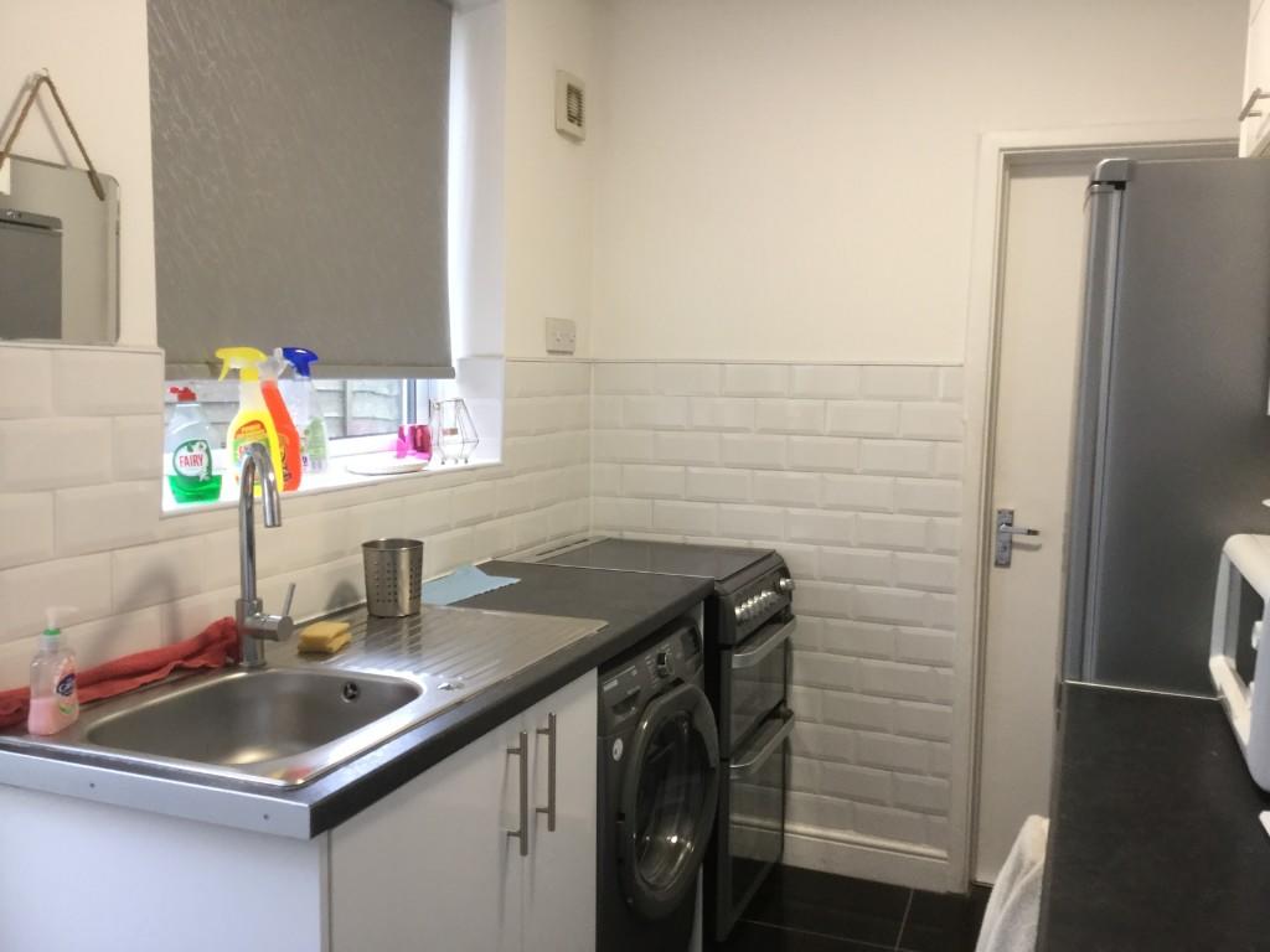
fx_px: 1137
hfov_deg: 58.4
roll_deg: -1.1
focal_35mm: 31
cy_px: 476
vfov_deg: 45.4
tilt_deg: -4.9
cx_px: 635
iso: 80
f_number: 2.4
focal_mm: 3.3
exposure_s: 1/33
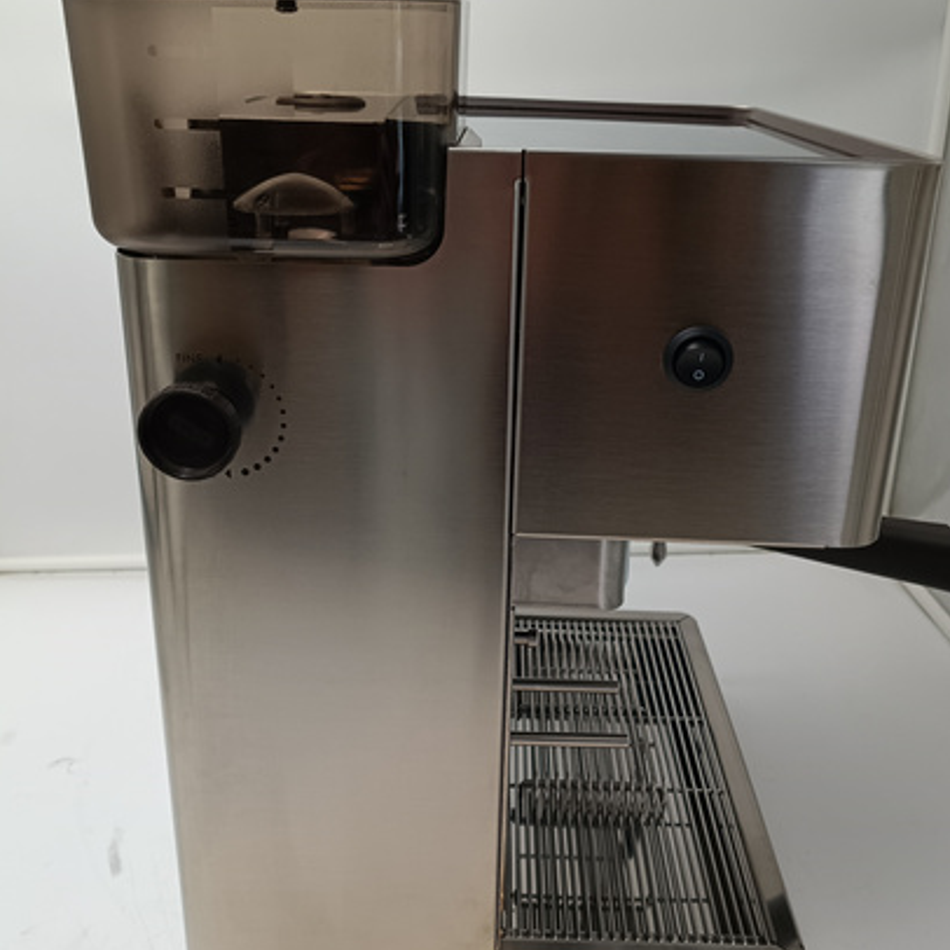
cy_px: 447
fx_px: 1056
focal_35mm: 34
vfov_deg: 48.4
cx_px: 487
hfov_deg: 48.4
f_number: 1.8
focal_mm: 4.81
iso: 188
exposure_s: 1/100
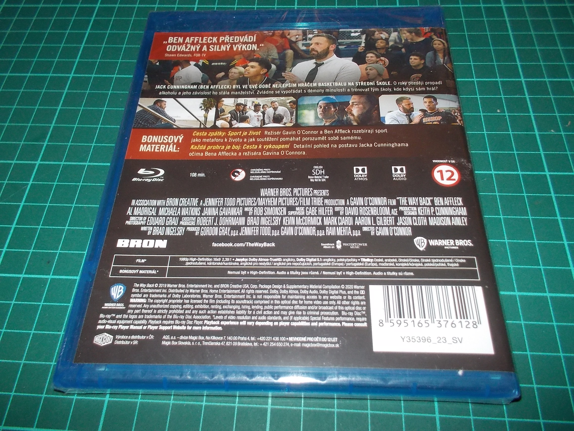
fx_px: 481
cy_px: 216
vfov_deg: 48.2
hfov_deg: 61.7
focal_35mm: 29
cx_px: 287
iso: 200
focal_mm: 4.1
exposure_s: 1/30
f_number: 3.3
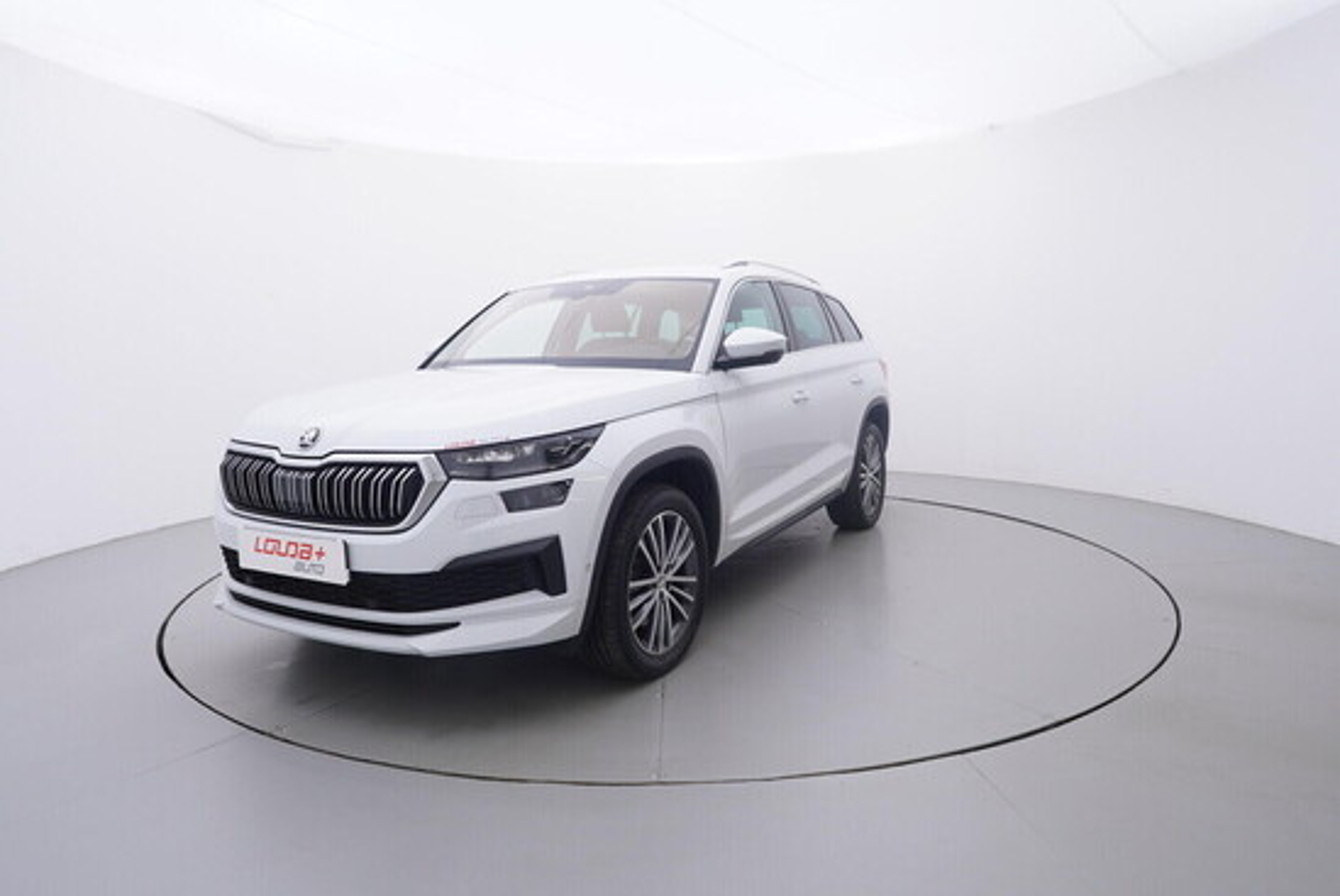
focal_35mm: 22
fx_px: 838
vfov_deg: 56.2
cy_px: 448
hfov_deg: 77.3
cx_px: 670
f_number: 5
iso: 200
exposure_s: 1/80
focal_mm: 15
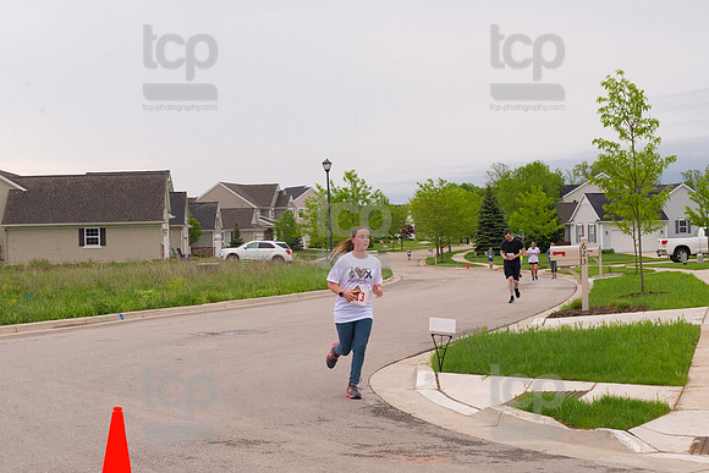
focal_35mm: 70
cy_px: 236
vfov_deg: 19.5
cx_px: 354
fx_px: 1379
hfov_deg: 28.8
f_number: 13
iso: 4000
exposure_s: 1/1250
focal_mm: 70
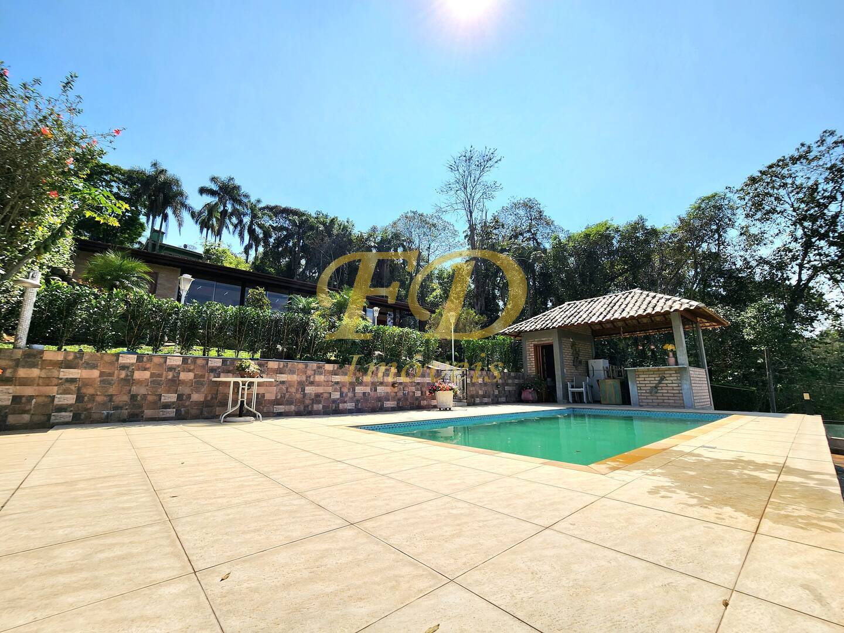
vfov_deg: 89.9
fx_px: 317
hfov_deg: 106.2
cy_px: 316
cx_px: 422
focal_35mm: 13
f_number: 2.2
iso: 50
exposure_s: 1/3333
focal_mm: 2.2
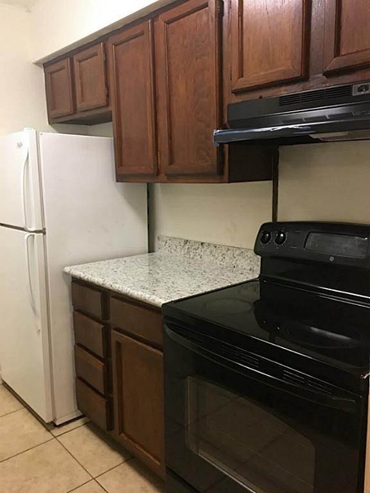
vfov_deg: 61.7
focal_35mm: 29
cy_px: 246
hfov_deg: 48.2
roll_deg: +0.0
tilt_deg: -8.7
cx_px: 185
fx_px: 413
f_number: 2.2
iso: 160
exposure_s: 1/30
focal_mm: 4.15
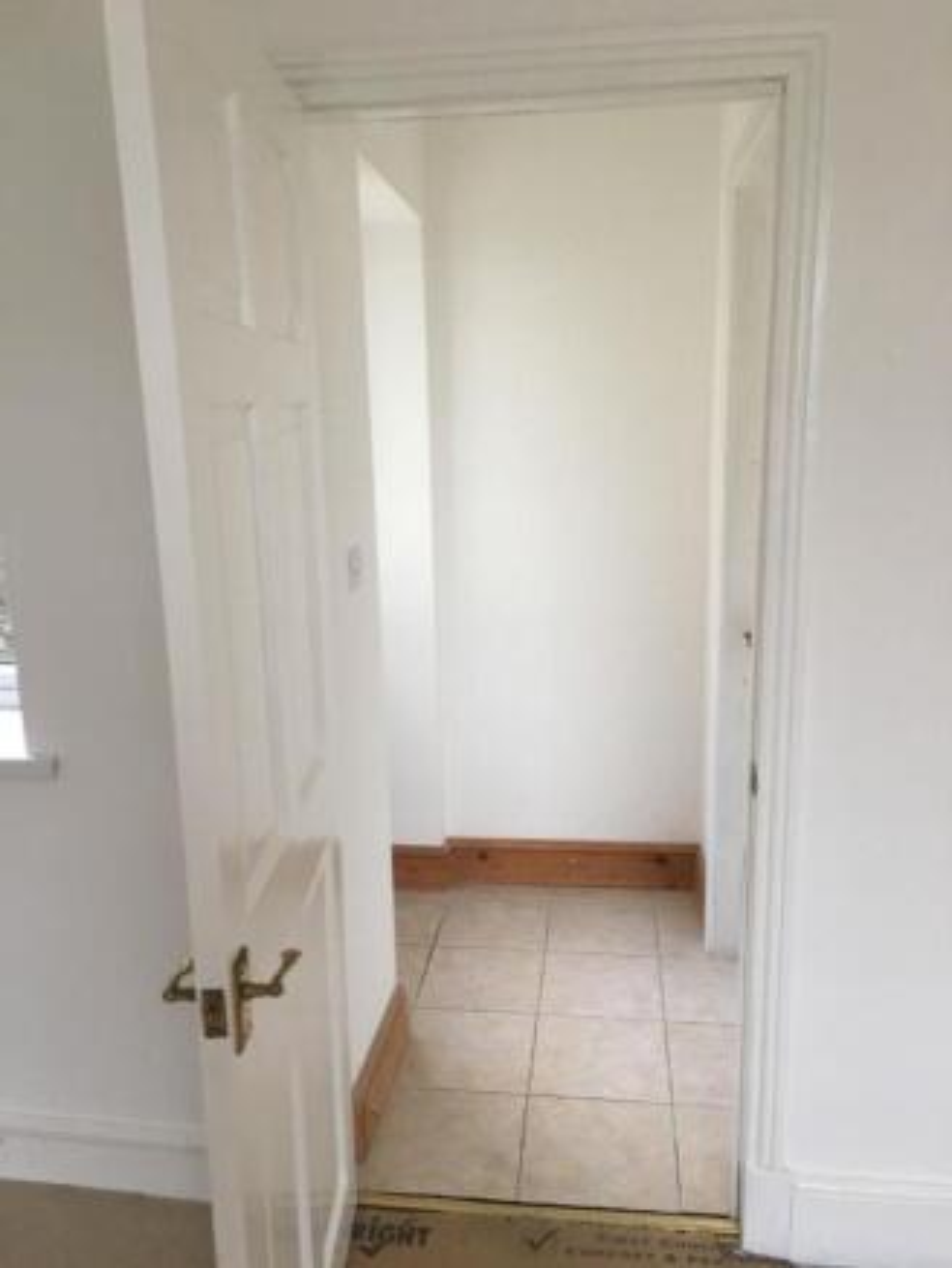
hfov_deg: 48.2
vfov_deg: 61.6
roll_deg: +0.4
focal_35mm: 29
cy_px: 634
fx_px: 1063
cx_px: 476
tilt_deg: -9.3
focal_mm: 4.15
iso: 40
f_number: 2.2
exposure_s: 1/17
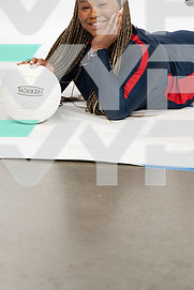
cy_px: 78
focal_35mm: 103
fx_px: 831
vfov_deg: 19.7
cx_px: 135
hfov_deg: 13.3
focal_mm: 62
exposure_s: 1/250
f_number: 5.6
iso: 200
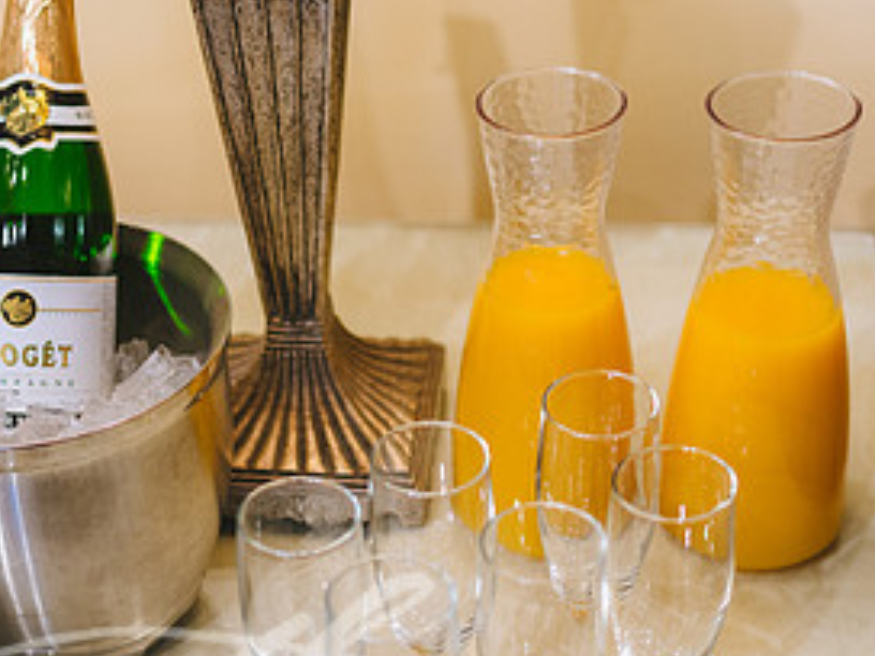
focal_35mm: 81
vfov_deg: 18.1
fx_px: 2047
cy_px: 450
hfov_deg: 24.0
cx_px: 307
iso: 640
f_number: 2.2
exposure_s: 1/125
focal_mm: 35
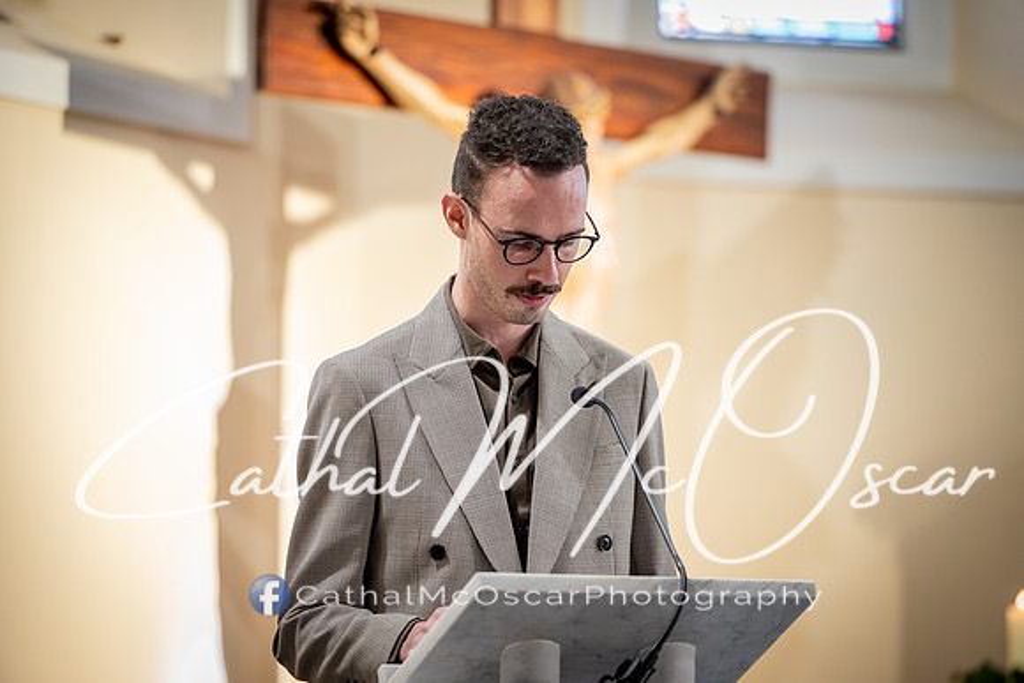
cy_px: 342
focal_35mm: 200
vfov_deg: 6.9
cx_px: 512
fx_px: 5690
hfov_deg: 10.3
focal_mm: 200
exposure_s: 1/125
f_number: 2.8
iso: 800
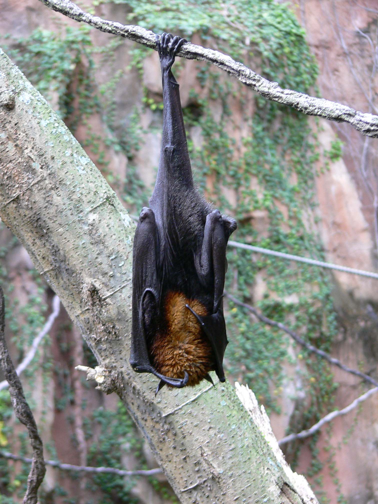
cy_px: 252
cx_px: 189
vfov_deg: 10.2
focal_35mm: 194
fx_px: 2825
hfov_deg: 7.7
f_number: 2.8
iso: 100
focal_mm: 25.6
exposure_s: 1/30
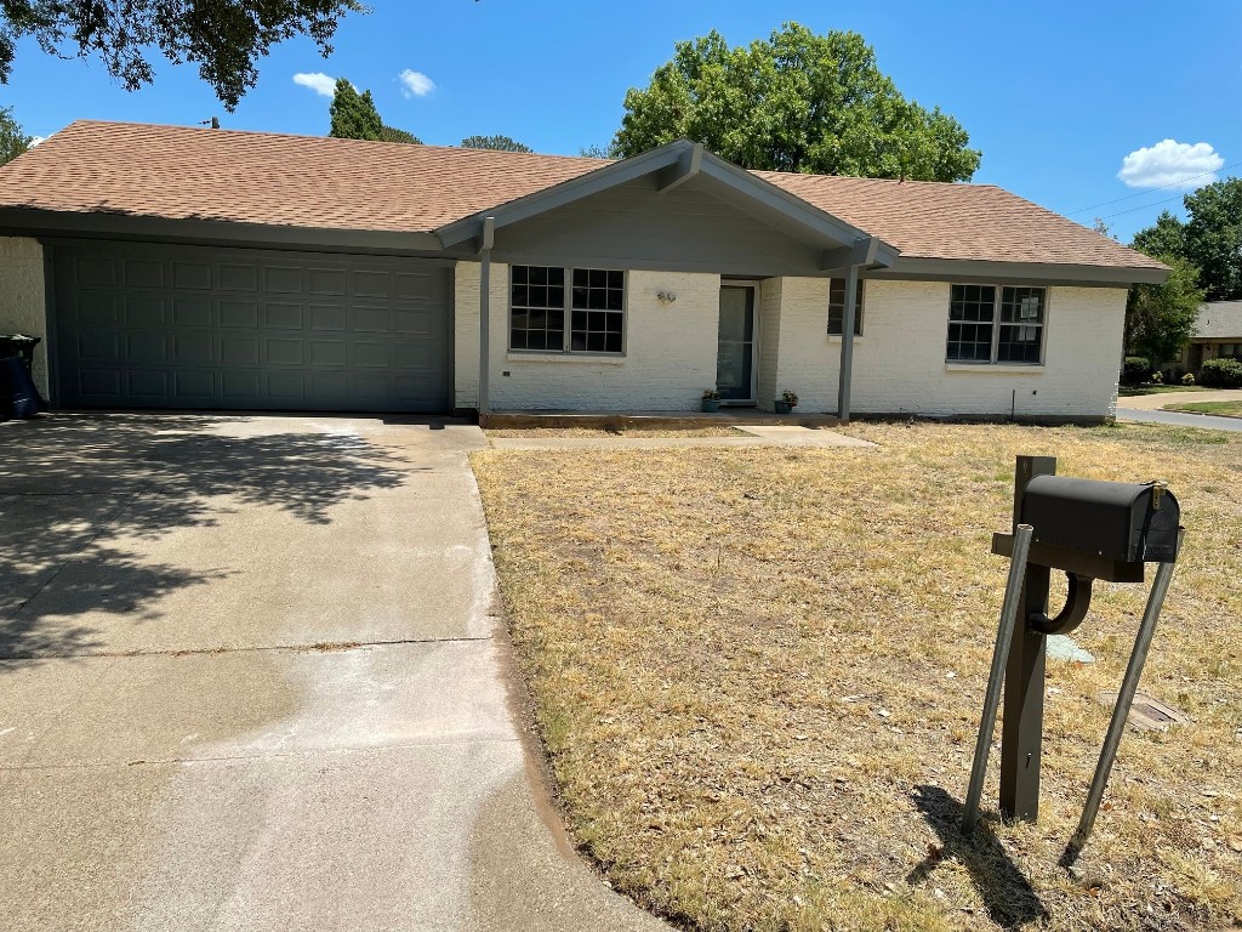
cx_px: 621
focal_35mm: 26
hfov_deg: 67.3
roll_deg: -1.1
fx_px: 933
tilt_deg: -5.5
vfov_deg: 53.1
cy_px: 466
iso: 32
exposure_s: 1/4651
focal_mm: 4.2
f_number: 1.6
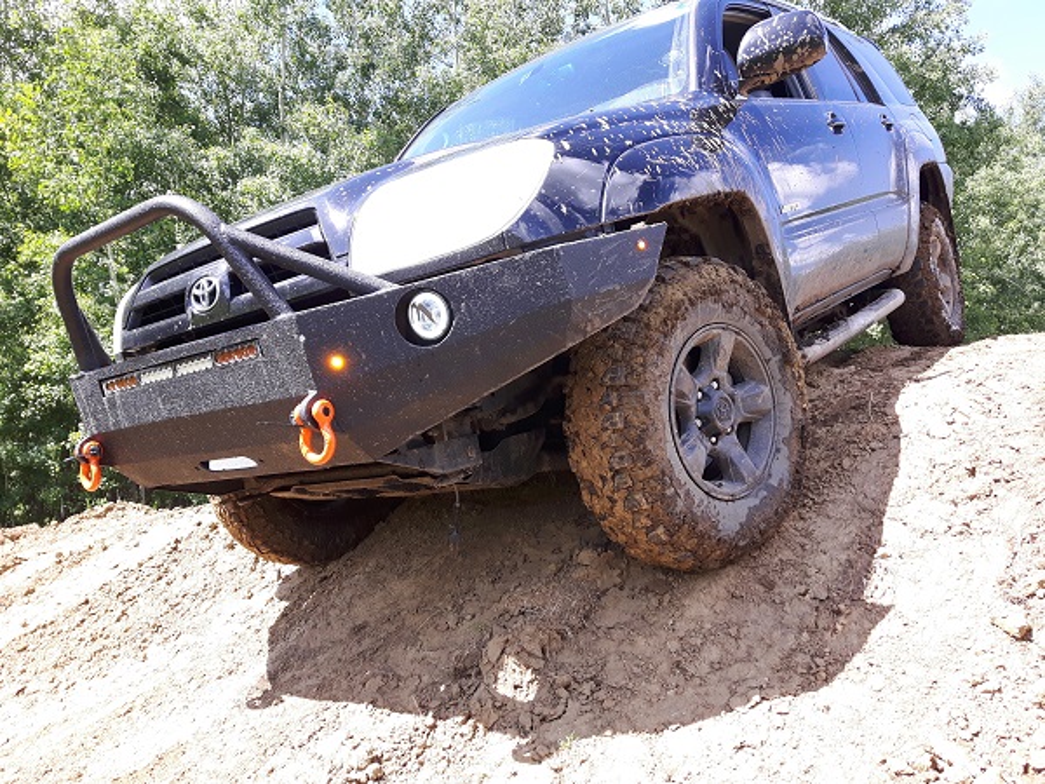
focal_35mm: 31
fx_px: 936
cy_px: 392
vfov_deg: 45.4
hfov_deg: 58.4
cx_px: 522
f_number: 1.9
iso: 40
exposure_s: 1/214
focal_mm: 3.7
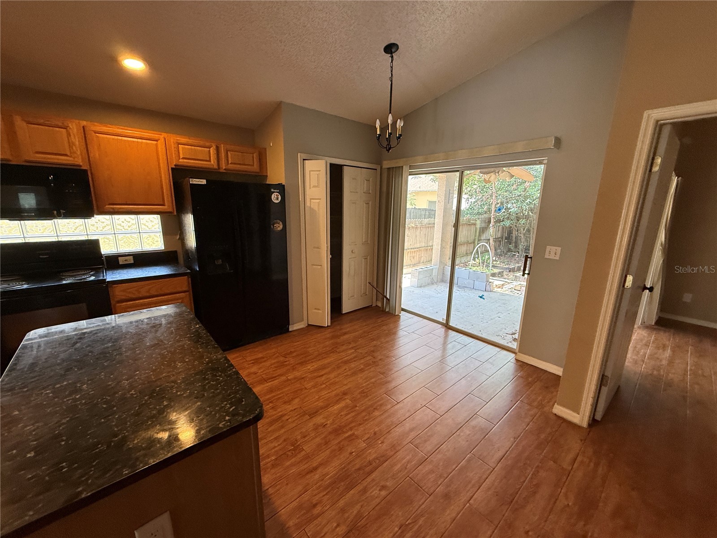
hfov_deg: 102.1
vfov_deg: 85.7
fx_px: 290
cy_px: 269
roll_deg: -0.8
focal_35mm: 14
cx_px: 358
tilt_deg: -11.4
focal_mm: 2.22
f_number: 2.2
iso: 320
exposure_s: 1/120
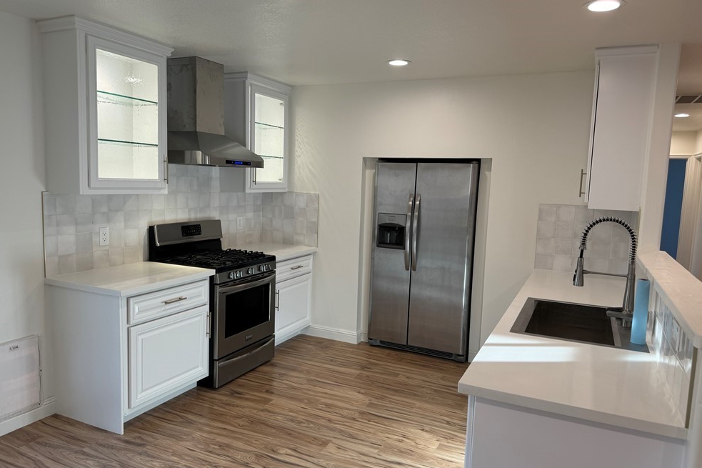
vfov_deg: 49.5
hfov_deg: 69.4
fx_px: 507
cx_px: 341
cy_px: 239
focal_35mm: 26
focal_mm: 6.76
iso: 80
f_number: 1.78
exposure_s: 1/120
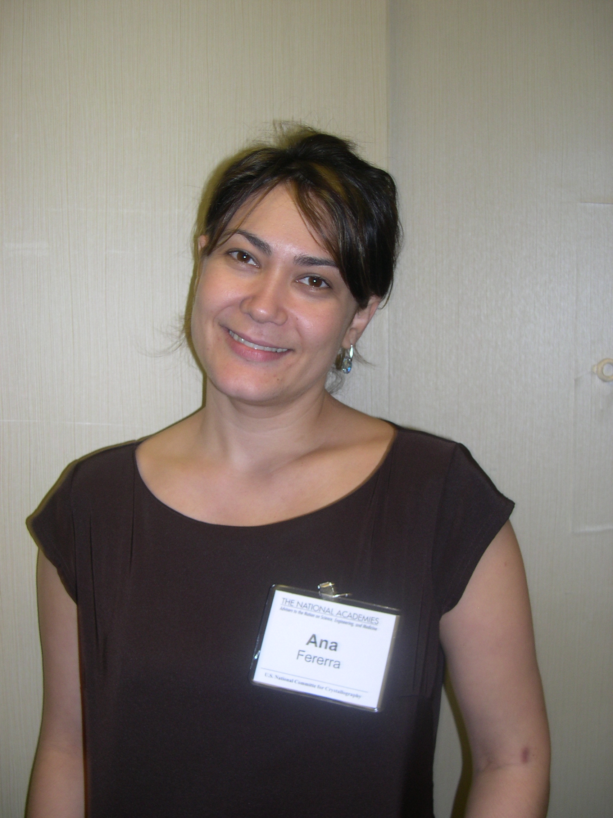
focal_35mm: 38
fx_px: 897
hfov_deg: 37.7
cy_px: 409
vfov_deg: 49.0
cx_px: 306
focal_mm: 8
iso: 100
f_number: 2.8
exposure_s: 1/60
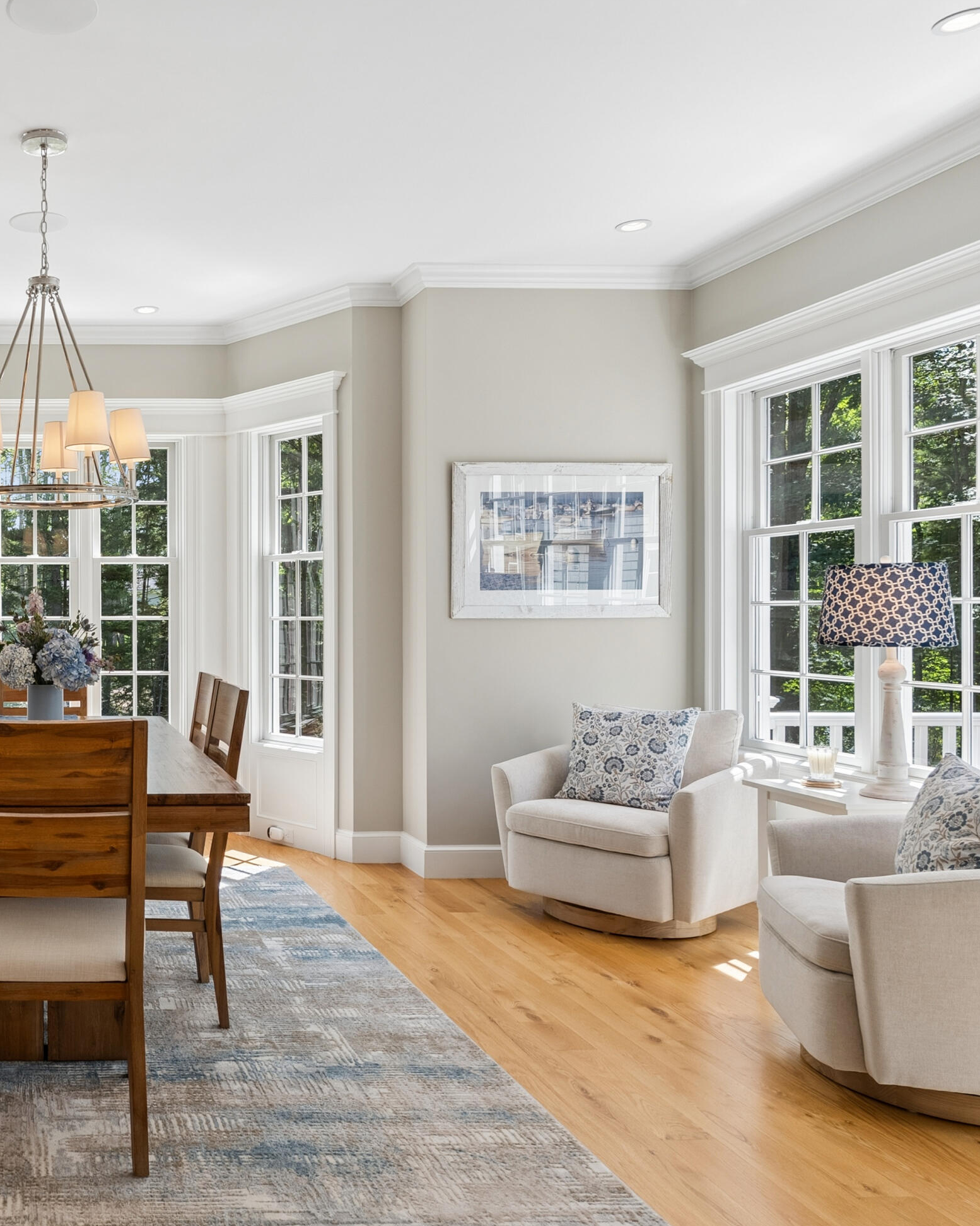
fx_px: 1078
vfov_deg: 59.2
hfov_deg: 43.5
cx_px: 52
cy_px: 628
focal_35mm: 30
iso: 320
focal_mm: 20.5
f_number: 7.1
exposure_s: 1/100
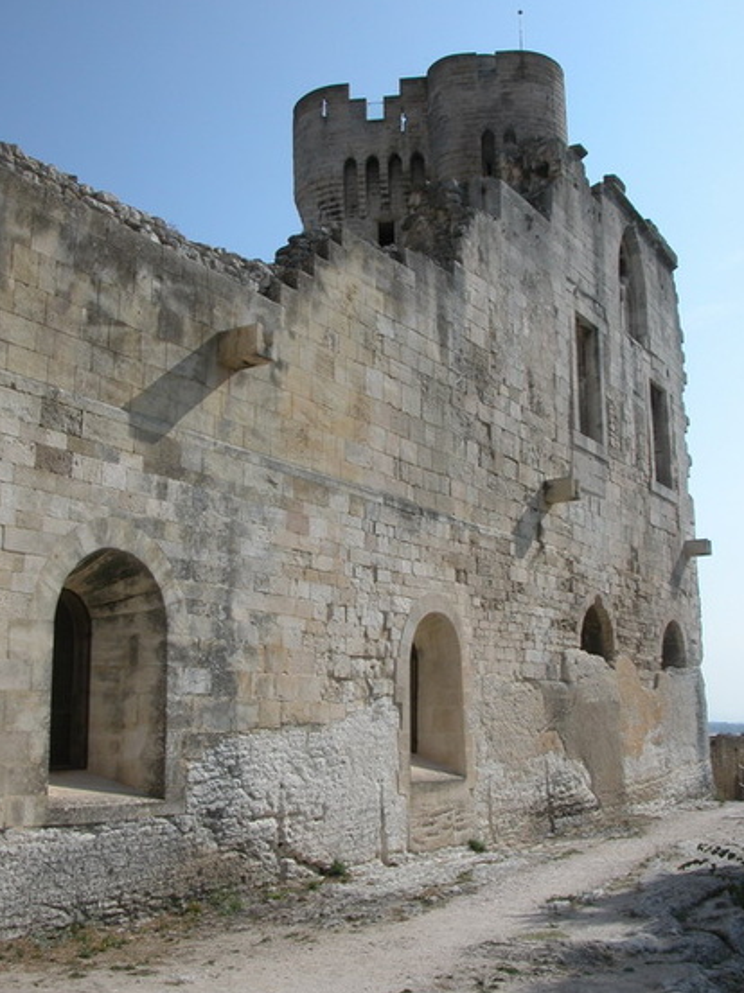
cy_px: 487
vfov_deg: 49.0
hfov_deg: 37.7
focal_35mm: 38
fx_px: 1090
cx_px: 347
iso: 100
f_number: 6.3
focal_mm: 8.9
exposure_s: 1/465
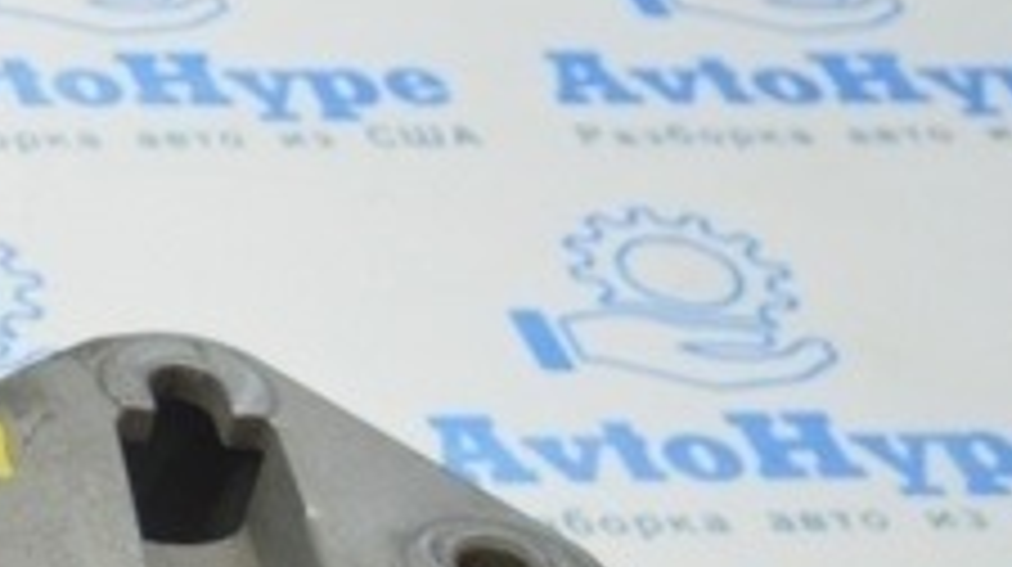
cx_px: -1223
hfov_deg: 12.5
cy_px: 830
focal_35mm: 143
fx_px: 3833
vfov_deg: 8.3
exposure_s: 1/40
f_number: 3.8
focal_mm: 20
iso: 400
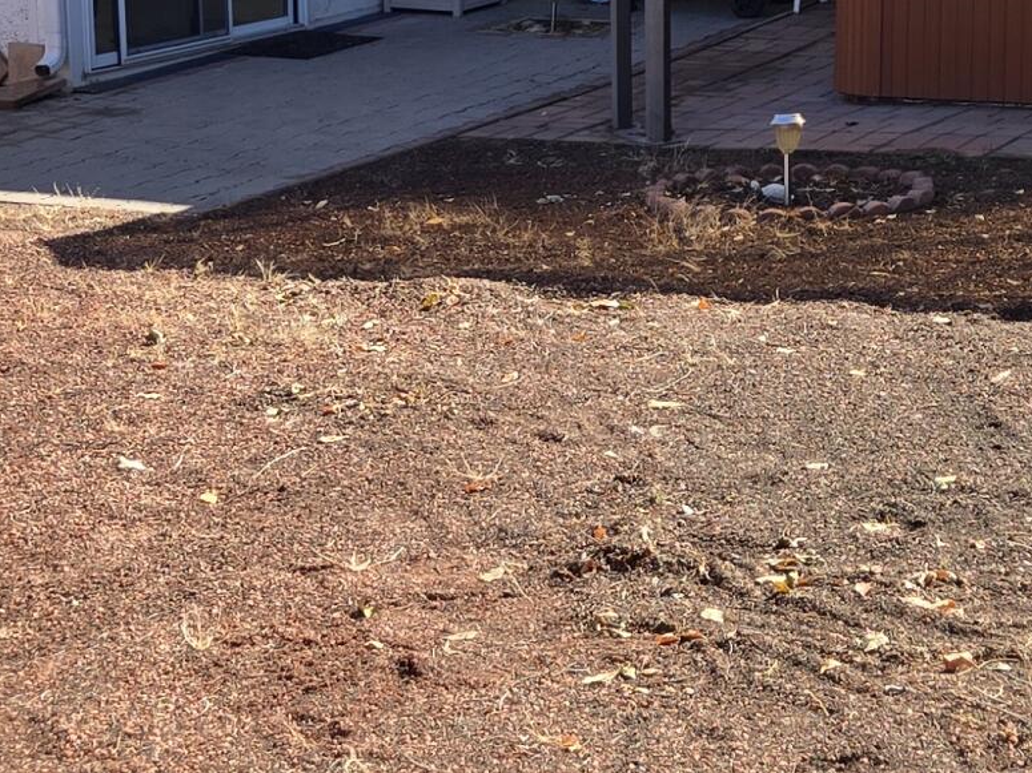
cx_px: 481
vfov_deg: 16.6
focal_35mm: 89
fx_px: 2653
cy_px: 294
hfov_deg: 22.0
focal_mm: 5.4
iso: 25
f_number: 1.8
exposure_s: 1/1170
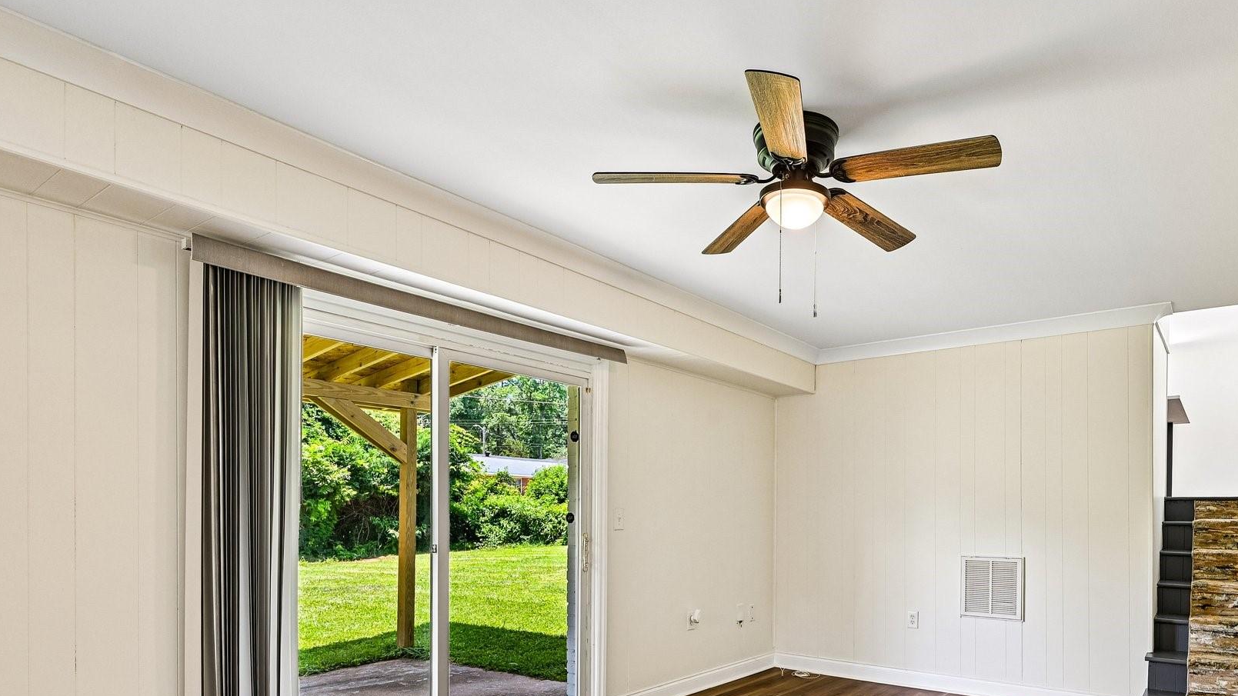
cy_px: 516
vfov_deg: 52.1
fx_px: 678
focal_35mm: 21
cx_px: 779
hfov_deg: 83.0
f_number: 8
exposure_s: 1/15
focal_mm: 15.5
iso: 280
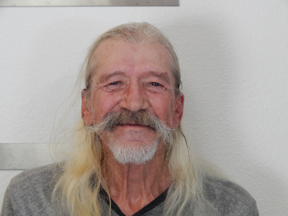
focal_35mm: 115
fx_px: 957
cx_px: 144
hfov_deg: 17.1
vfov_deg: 12.9
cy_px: 108
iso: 250
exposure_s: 1/30
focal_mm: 20.5
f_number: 4.6
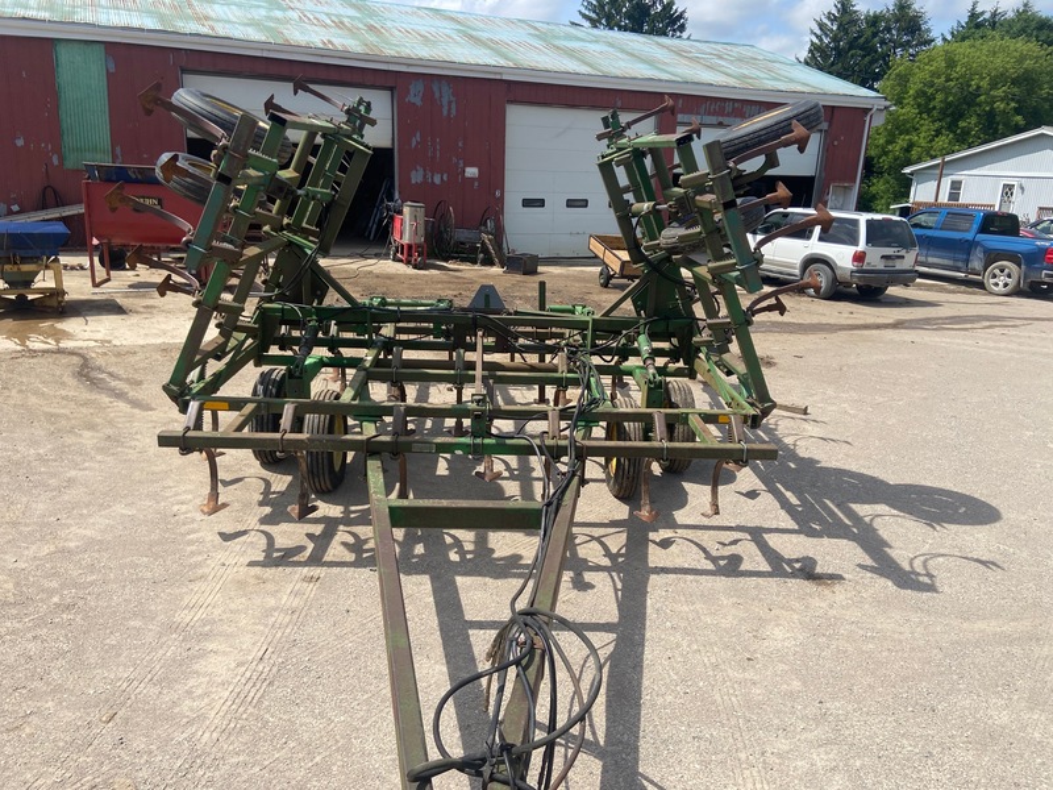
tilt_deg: -18.5
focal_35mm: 26
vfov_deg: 53.1
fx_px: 791
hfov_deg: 67.3
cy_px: 395
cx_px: 526
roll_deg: -1.5
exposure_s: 1/2625
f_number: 1.8
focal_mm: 4.25
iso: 32
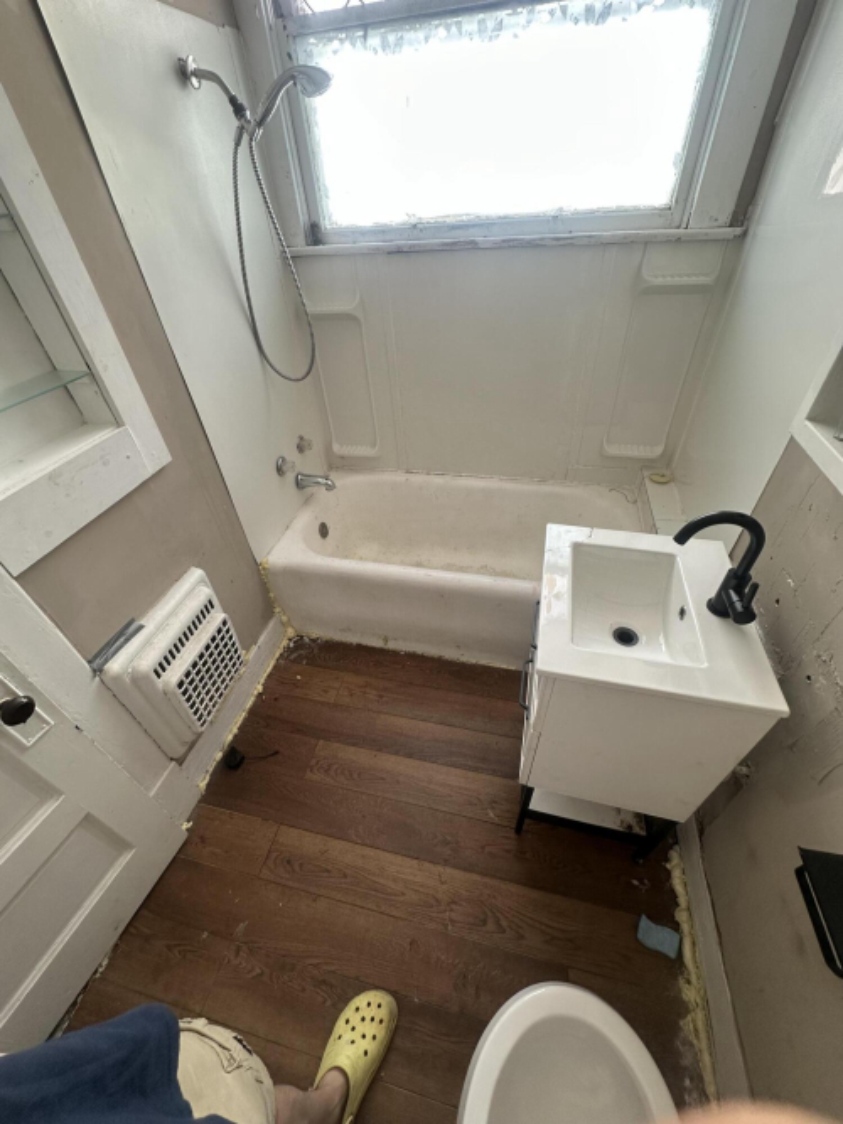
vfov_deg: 102.1
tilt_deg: -40.5
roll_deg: +3.7
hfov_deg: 85.7
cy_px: 562
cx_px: 422
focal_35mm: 14
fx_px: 455
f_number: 2.2
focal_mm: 2.22
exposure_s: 1/99
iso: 100
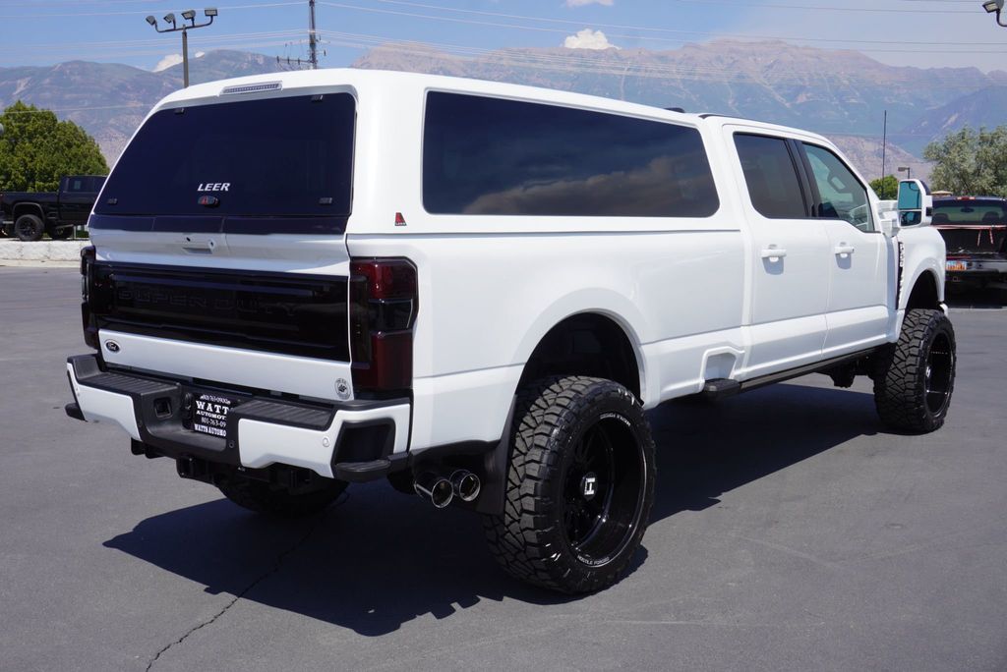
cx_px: 504
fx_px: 1050
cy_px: 336
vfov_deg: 35.5
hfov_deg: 51.3
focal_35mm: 38
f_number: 11
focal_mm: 25
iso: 100
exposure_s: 1/200
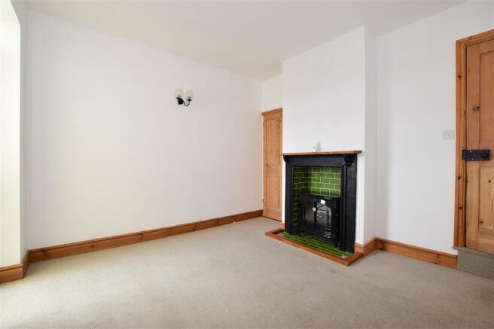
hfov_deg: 100.4
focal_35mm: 15
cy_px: 164
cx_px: 247
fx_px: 206
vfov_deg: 77.3
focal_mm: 10
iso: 640
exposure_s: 1/25
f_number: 6.3
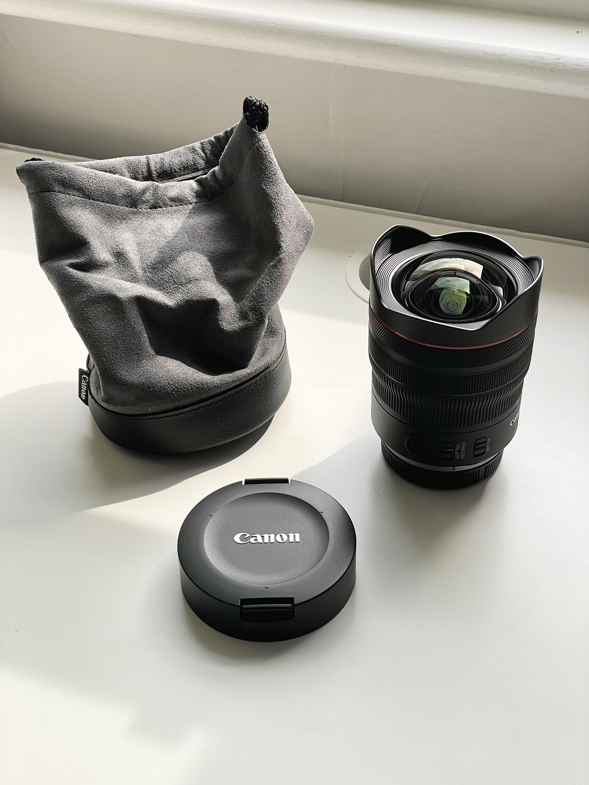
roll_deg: +0.9
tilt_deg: -39.6
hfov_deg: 28.0
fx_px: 1180
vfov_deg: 36.8
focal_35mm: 52
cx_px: 294
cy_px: 392
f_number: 2
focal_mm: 6
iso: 25
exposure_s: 1/400
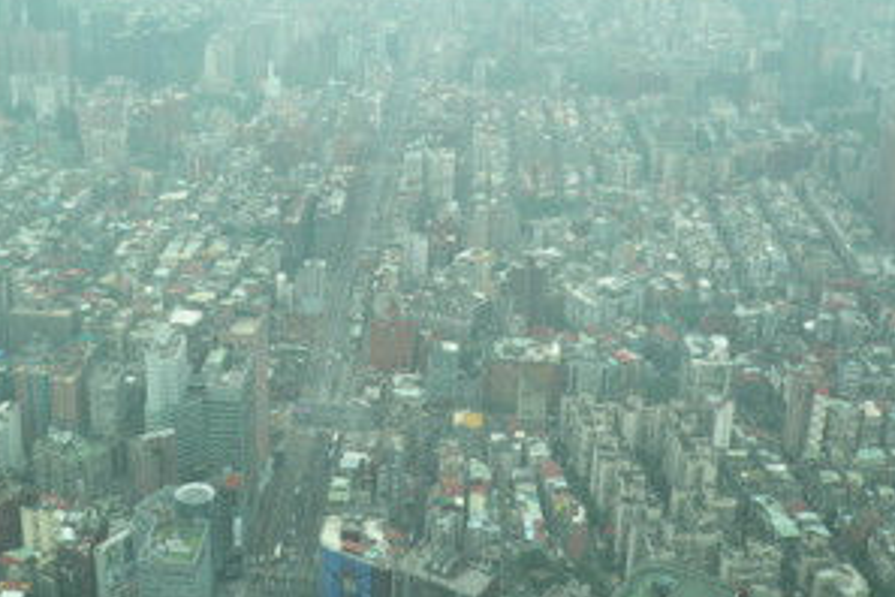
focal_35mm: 49
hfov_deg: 40.3
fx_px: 1218
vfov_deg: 27.4
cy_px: 214
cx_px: 395
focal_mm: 5.8
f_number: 2.8
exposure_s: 1/200
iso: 80
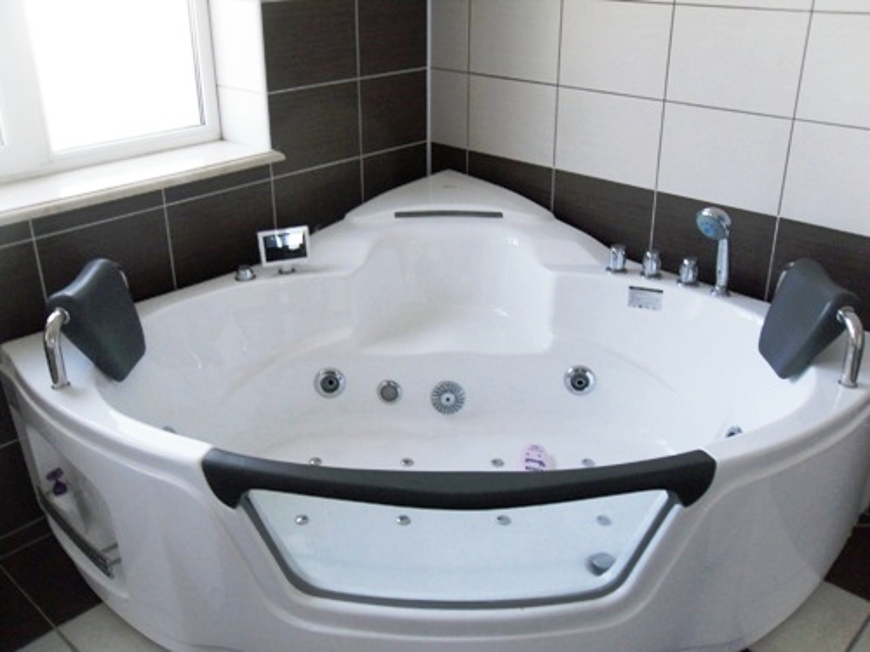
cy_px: 326
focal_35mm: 35
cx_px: 435
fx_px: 880
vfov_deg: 40.7
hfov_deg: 52.6
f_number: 3.5
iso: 200
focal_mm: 6.3
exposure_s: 1/45
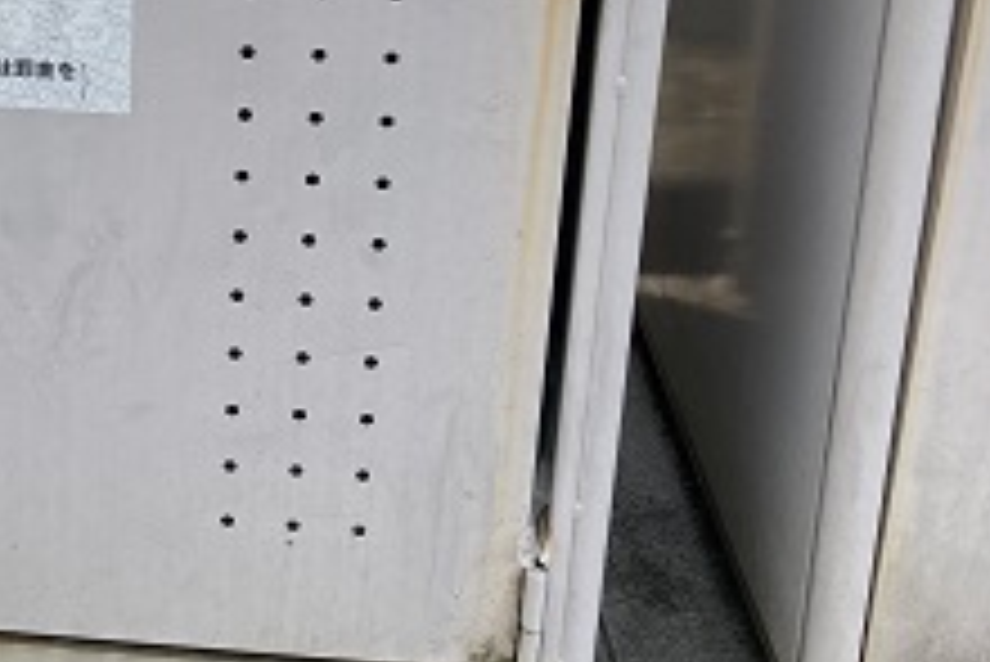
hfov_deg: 23.0
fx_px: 2201
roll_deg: +1.4
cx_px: -241
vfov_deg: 16.5
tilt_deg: -17.8
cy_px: -86
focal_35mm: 80
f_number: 1.8
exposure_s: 1/1429
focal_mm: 3.99
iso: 20
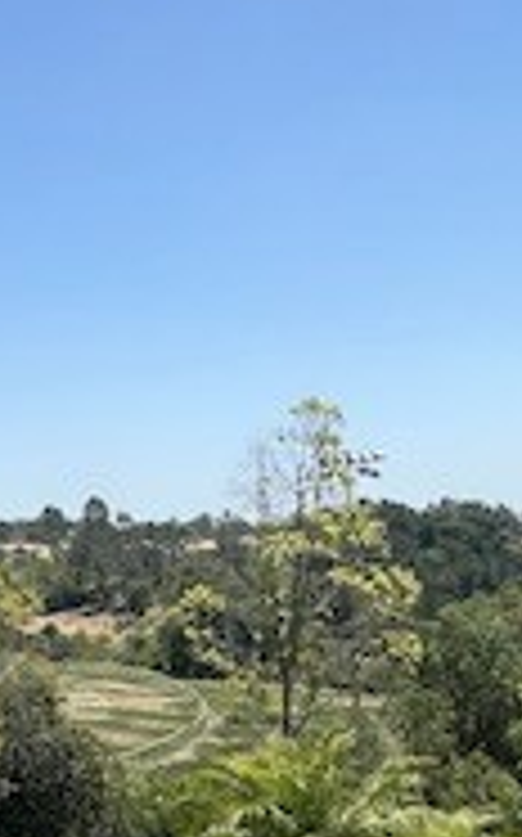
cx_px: -176
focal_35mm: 48
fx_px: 1094
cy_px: 549
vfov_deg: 41.4
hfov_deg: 23.4
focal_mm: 1.57
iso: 32
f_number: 1.8
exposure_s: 1/1167
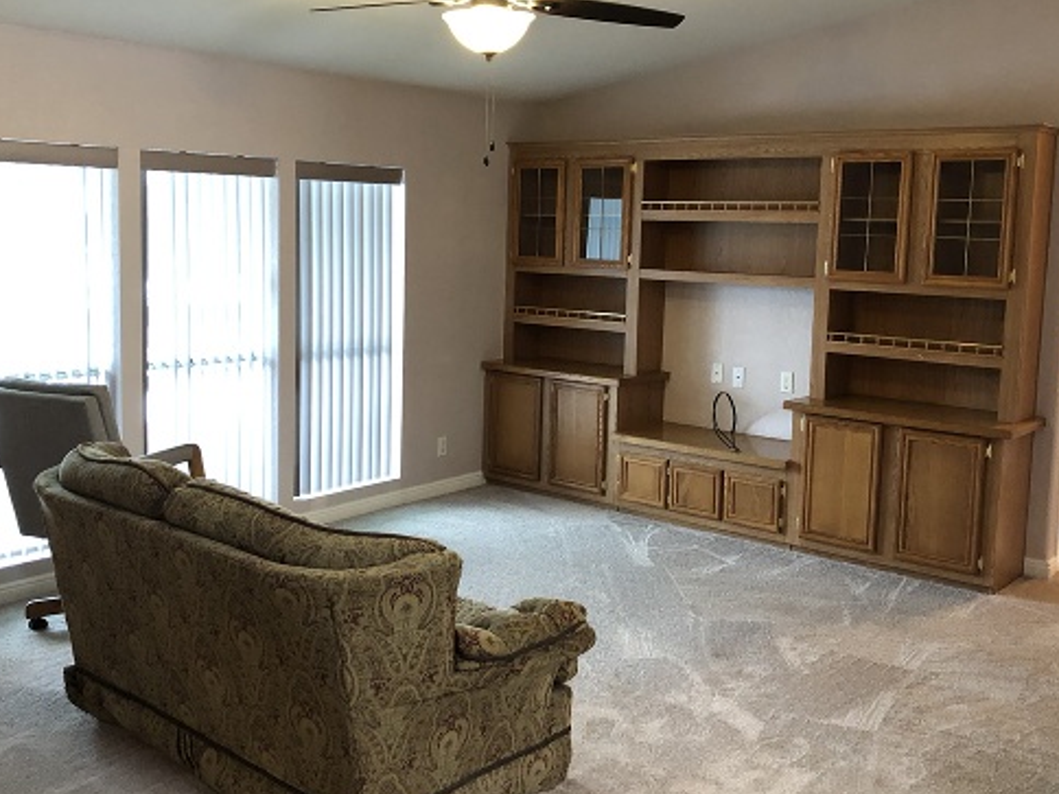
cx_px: 490
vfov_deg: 38.6
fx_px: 1132
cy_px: 361
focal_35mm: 37
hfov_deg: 50.1
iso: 100
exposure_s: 1/15
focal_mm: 3.99
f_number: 1.8
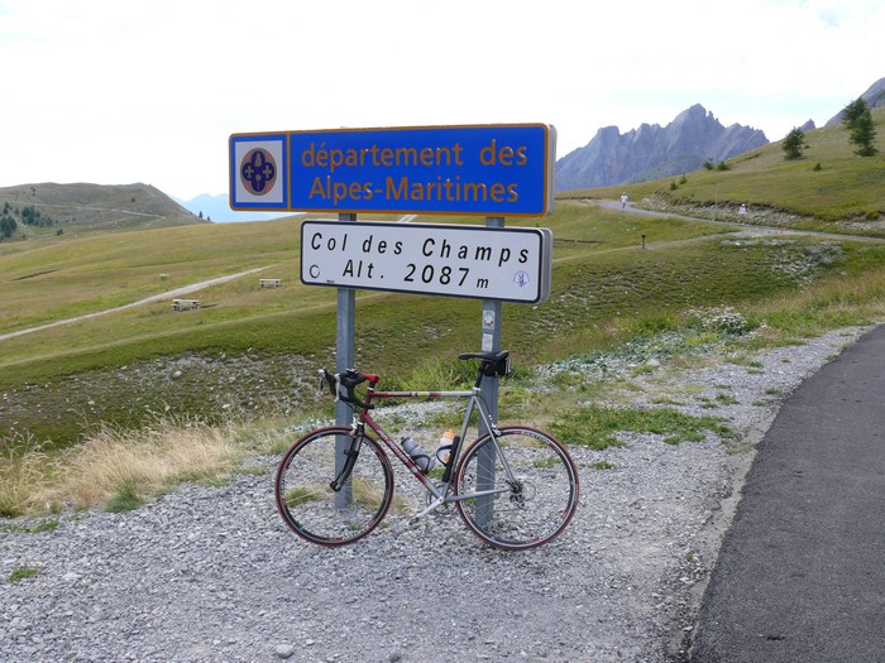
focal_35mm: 35
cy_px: 332
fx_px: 895
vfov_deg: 40.7
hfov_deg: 52.6
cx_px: 442
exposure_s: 1/320
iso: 100
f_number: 5.6
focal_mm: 7.4
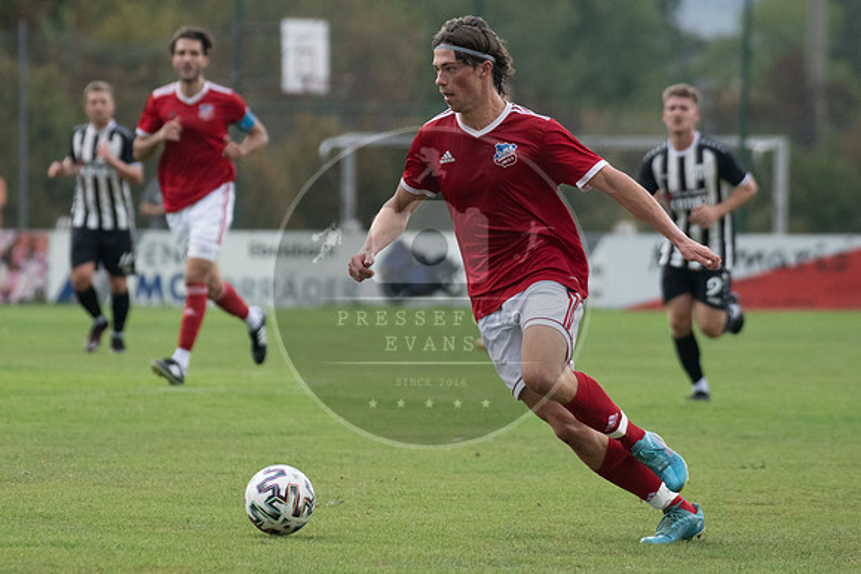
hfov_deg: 4.3
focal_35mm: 481
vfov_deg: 2.9
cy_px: 263
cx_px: 350
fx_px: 11498
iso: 1600
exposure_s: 1/1600
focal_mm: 310
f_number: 5.6
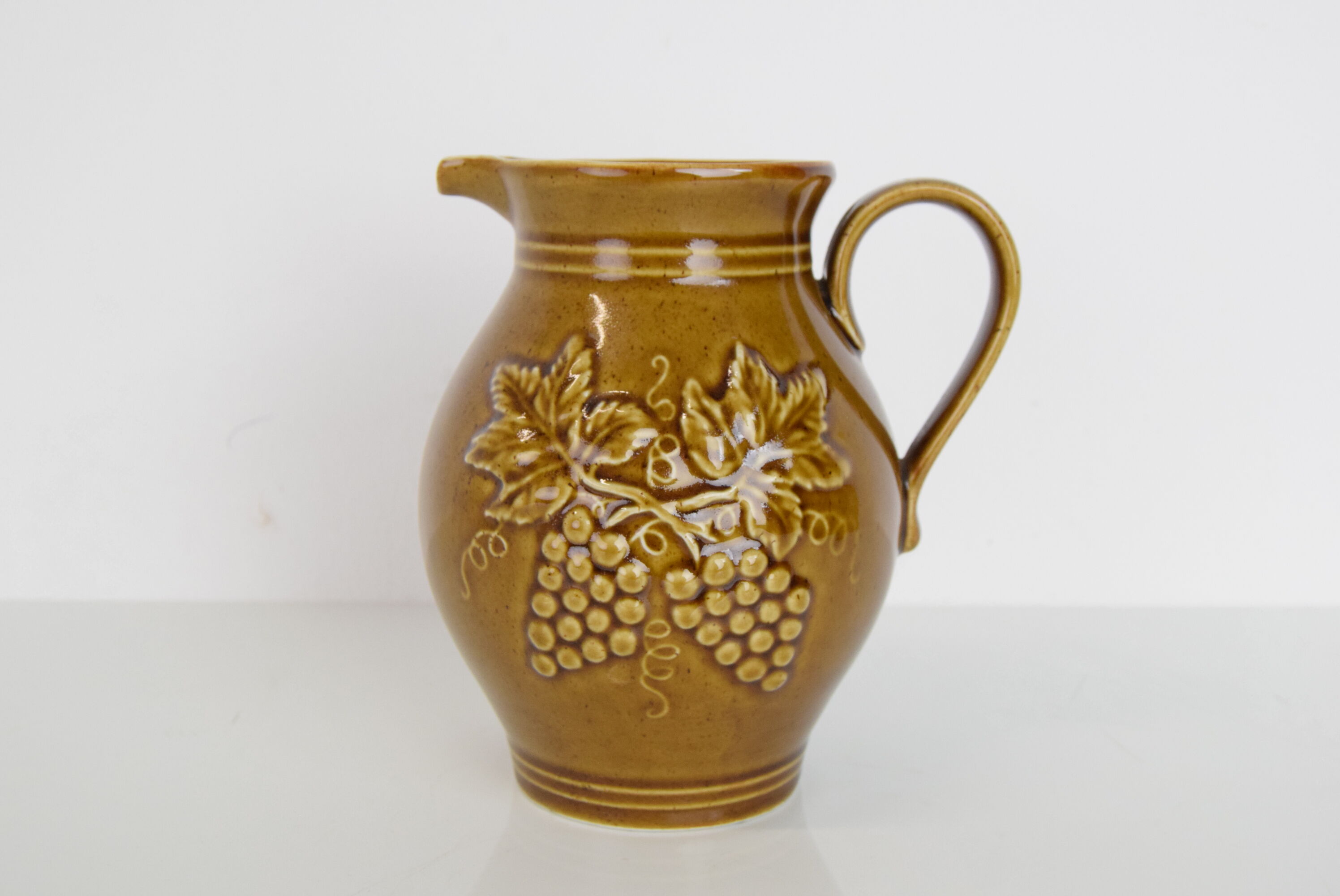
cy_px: 448
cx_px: 670
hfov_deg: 42.3
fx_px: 1732
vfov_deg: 29.0
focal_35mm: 46
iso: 1600
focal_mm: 31
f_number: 8
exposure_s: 1/250
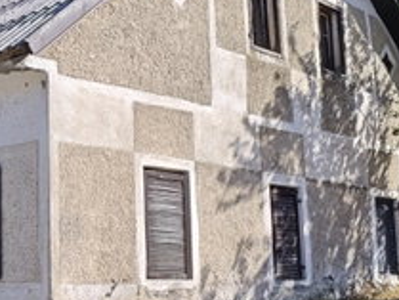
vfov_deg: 21.3
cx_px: 46
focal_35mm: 69
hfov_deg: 27.2
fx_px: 796
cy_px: 151
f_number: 2.4
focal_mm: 2.57
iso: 50
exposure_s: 1/626
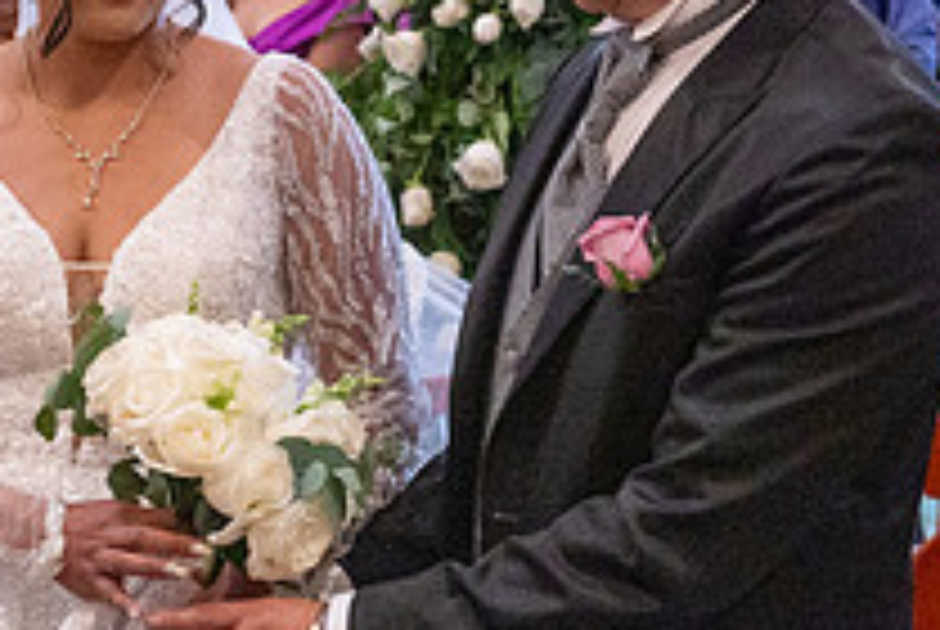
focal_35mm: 97
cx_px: 112
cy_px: 430
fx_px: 2536
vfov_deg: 14.1
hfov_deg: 20.6
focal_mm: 35
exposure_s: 1/100
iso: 2500
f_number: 5
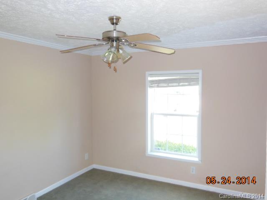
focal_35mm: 29
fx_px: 224
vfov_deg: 48.2
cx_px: 134
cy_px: 100
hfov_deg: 61.7
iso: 400
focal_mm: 5.2
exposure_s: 1/30
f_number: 3.7
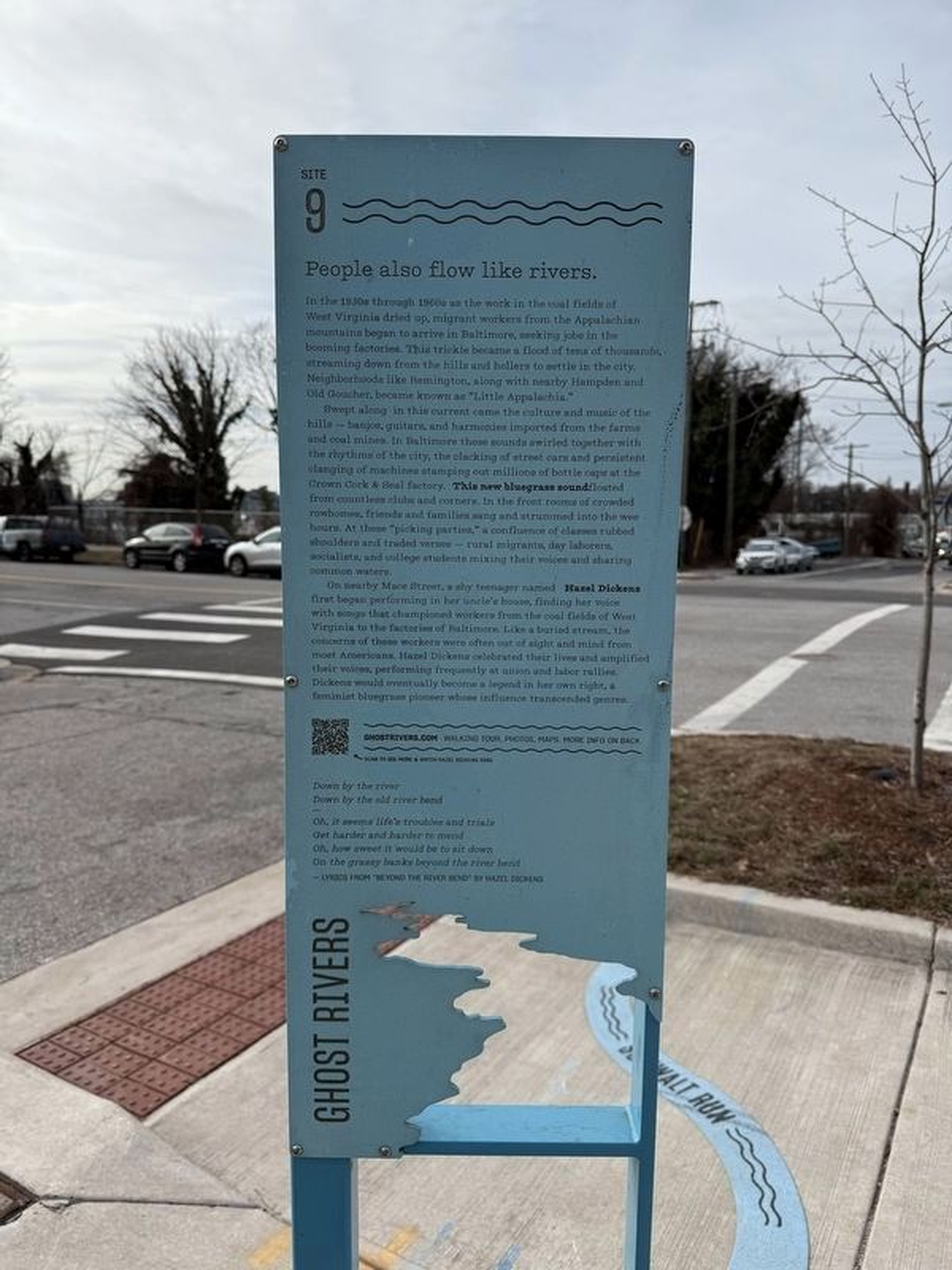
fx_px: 880
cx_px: 476
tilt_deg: -7.3
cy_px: 635
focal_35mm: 24
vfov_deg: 71.6
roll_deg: -1.5
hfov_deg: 56.8
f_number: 1.78
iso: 80
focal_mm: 6.76
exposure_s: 1/4673
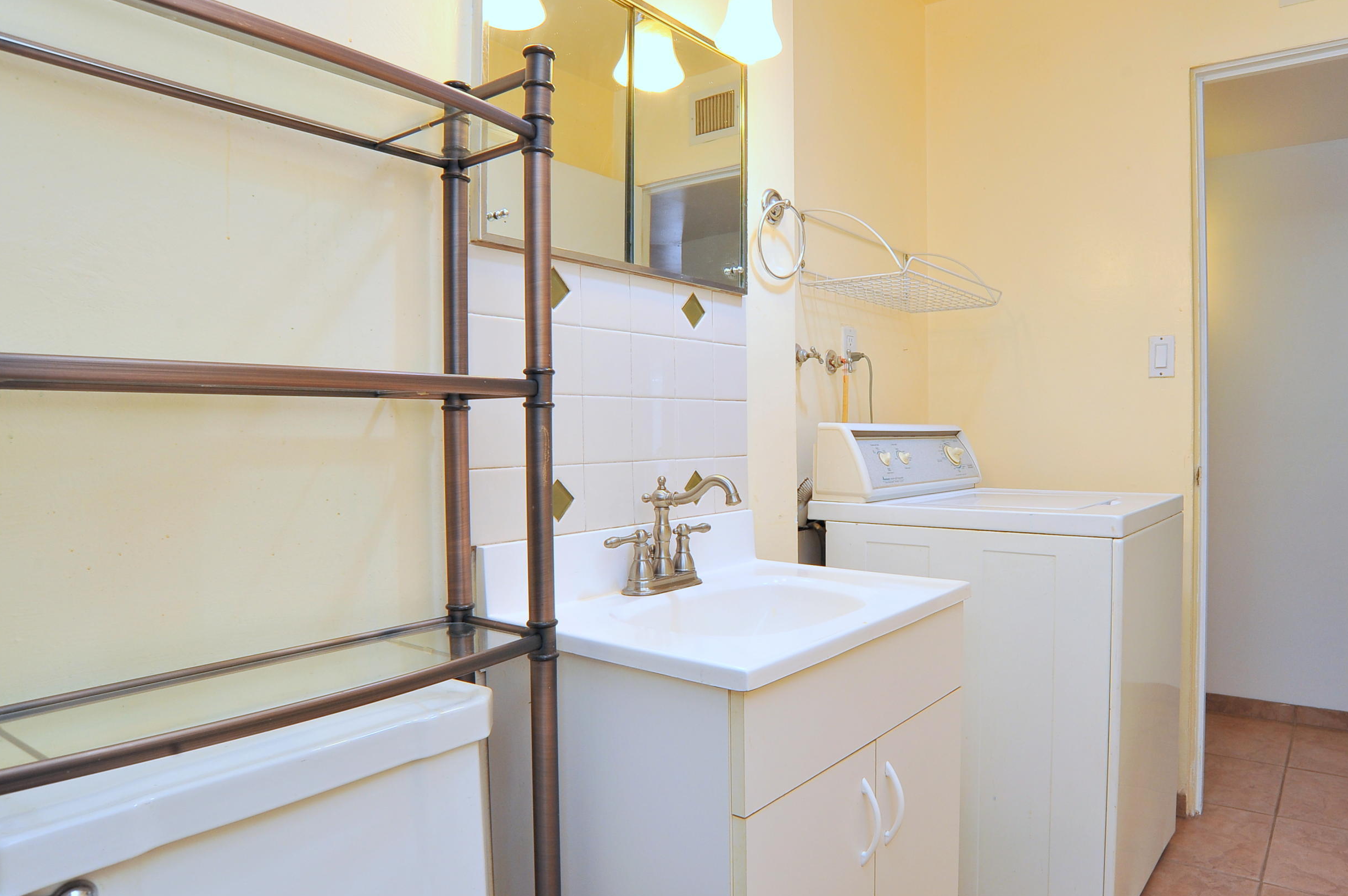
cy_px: 441
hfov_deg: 77.6
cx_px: 816
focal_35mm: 22
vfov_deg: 57.1
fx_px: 823
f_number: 9
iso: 640
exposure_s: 1/50
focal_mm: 18
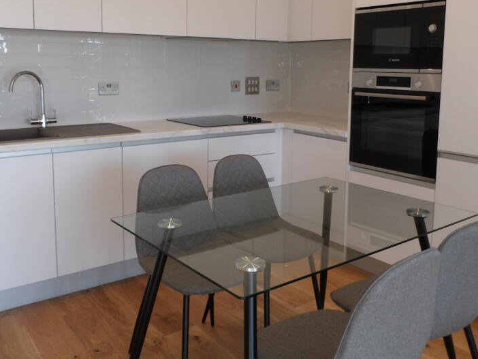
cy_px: 123
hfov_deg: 52.6
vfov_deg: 40.3
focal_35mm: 35
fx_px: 483
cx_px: 223
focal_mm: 4.3
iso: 100
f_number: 4.1
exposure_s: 1/34
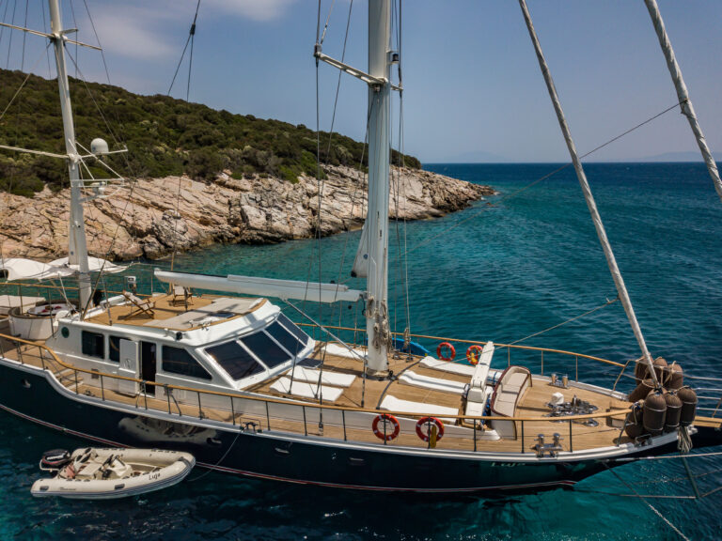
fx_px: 542
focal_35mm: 26
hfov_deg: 67.3
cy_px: 270
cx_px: 361
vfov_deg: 53.1
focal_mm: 4.73
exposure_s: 1/4000
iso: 100
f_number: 2.2
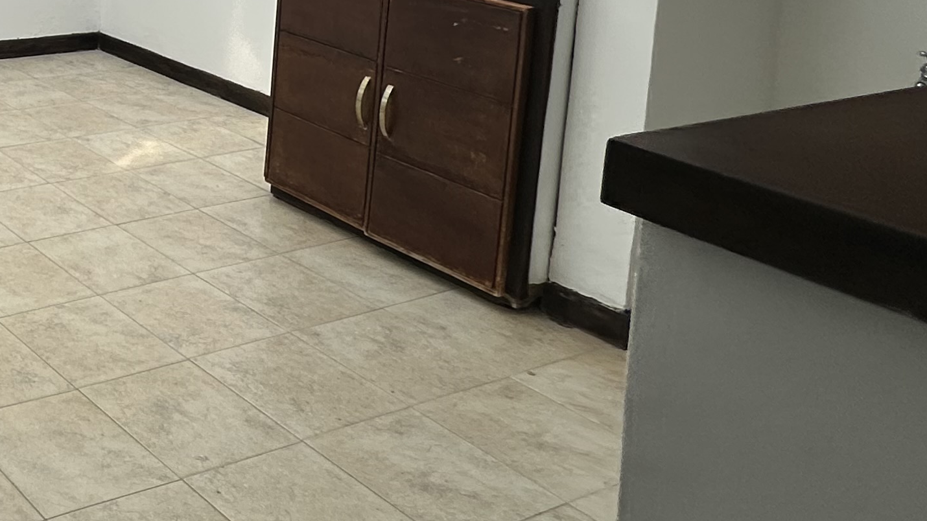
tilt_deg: -2.7
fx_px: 1057
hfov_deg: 35.2
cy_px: -144
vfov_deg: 24.4
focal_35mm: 43
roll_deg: -2.7
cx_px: -235
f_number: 2.2
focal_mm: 2.22
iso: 40
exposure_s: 1/537
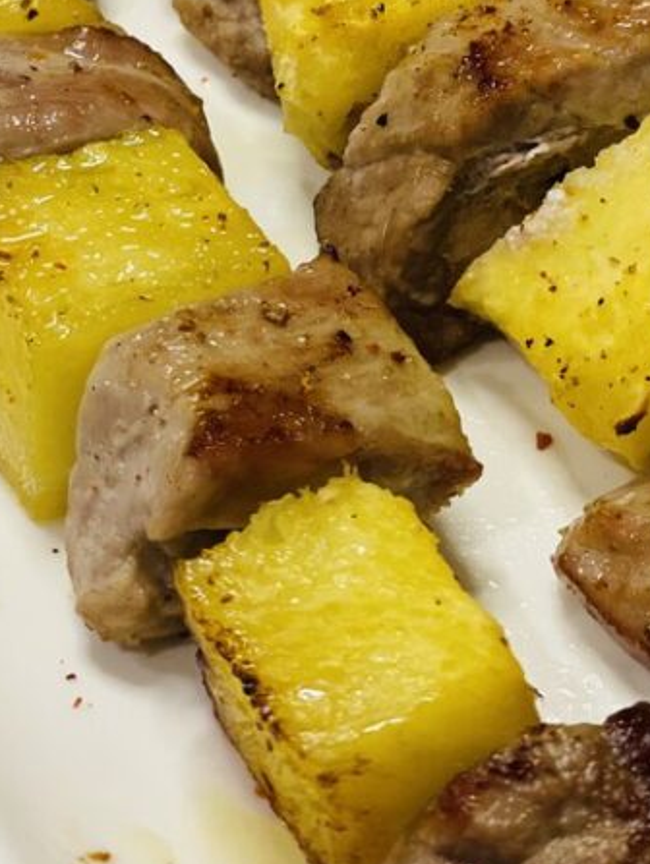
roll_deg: +1.9
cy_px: 271
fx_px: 2975
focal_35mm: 119
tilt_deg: -44.2
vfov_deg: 16.5
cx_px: 489
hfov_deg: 12.4
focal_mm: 6
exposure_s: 1/50
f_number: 2
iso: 160
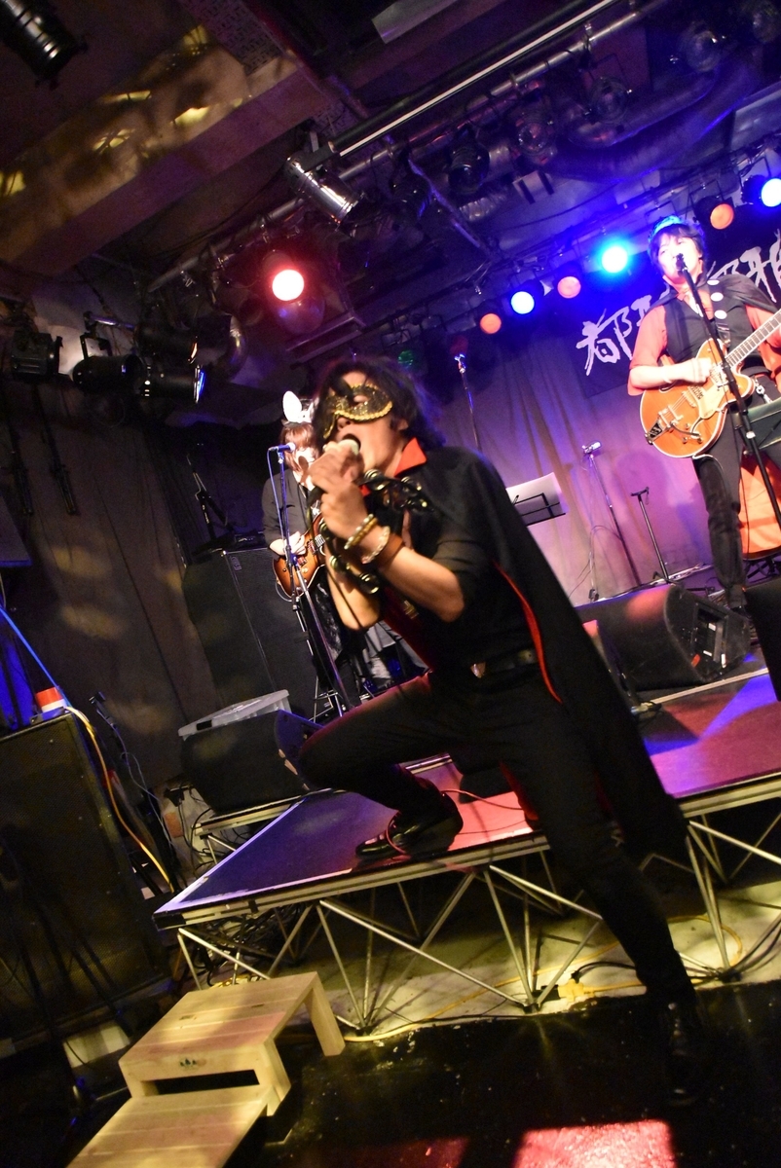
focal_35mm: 24
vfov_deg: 73.7
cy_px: 584
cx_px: 390
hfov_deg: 53.2
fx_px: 780
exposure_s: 1/40
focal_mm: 16
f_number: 3.5
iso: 10000
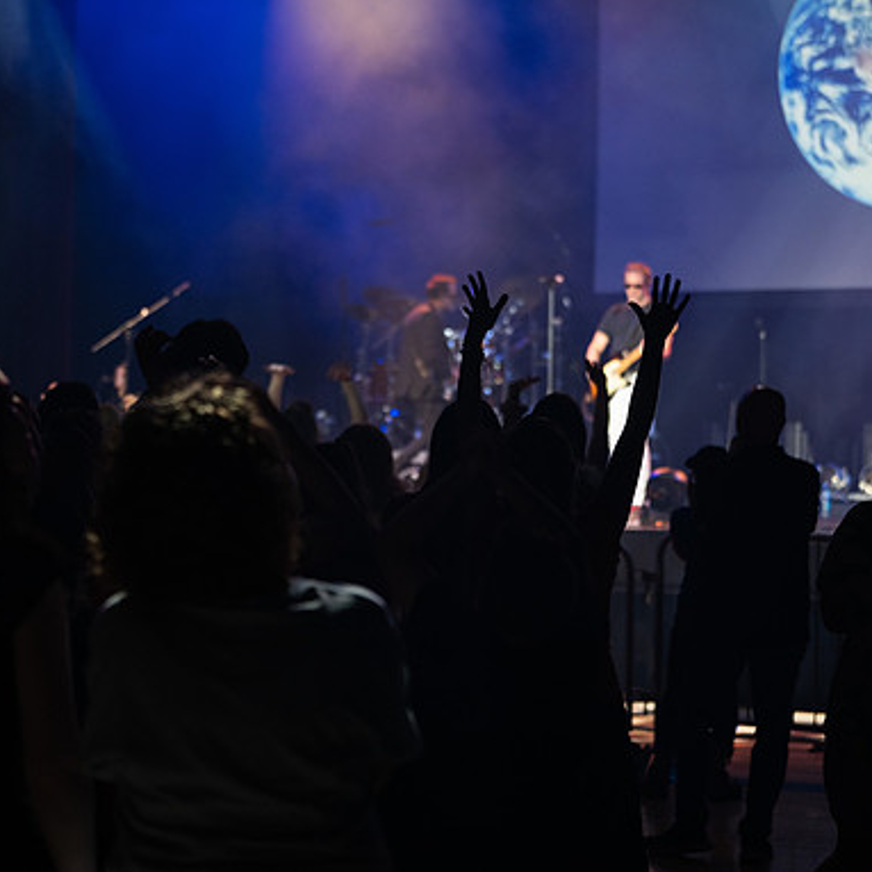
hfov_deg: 18.5
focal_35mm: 94
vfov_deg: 18.5
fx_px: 2679
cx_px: 428
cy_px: 434
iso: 800
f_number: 2.8
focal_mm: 73
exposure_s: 1/200
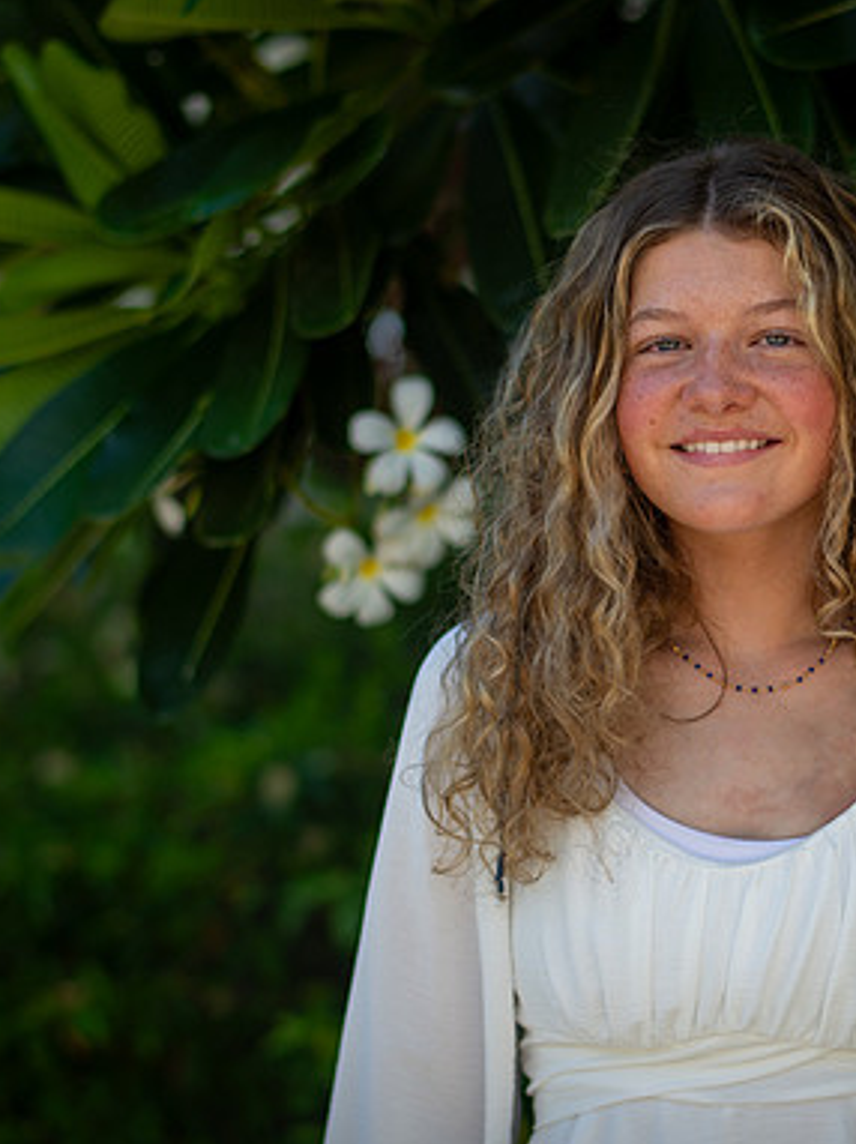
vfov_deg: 21.3
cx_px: 601
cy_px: 622
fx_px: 3037
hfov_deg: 16.0
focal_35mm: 92
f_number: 2
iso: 125
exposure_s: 1/320
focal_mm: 58
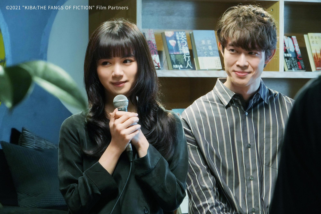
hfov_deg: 8.6
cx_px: 160
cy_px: 107
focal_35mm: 240
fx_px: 2140
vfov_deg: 5.7
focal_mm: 240
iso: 8000
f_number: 8
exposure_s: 1/60
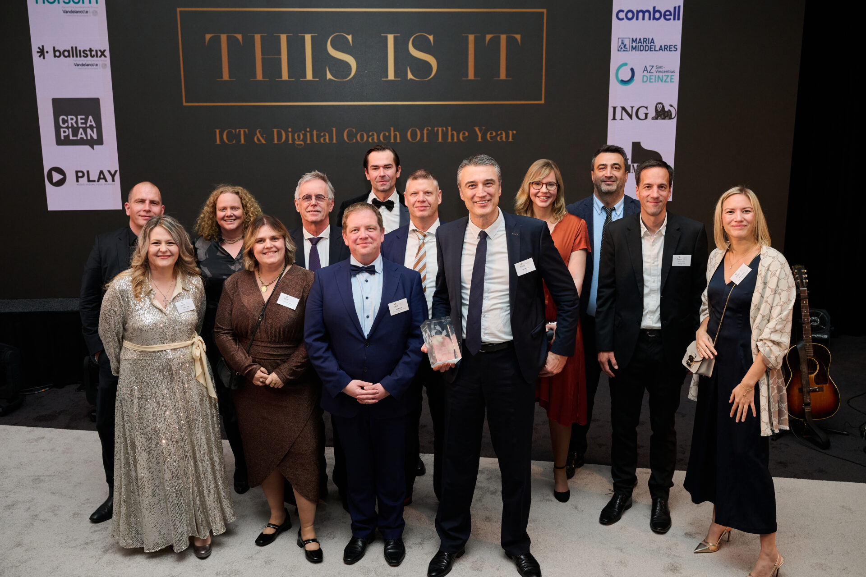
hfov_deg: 53.1
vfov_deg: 36.9
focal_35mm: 36
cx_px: 433
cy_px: 288
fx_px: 866
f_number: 7.1
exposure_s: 1/100
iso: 1250
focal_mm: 36
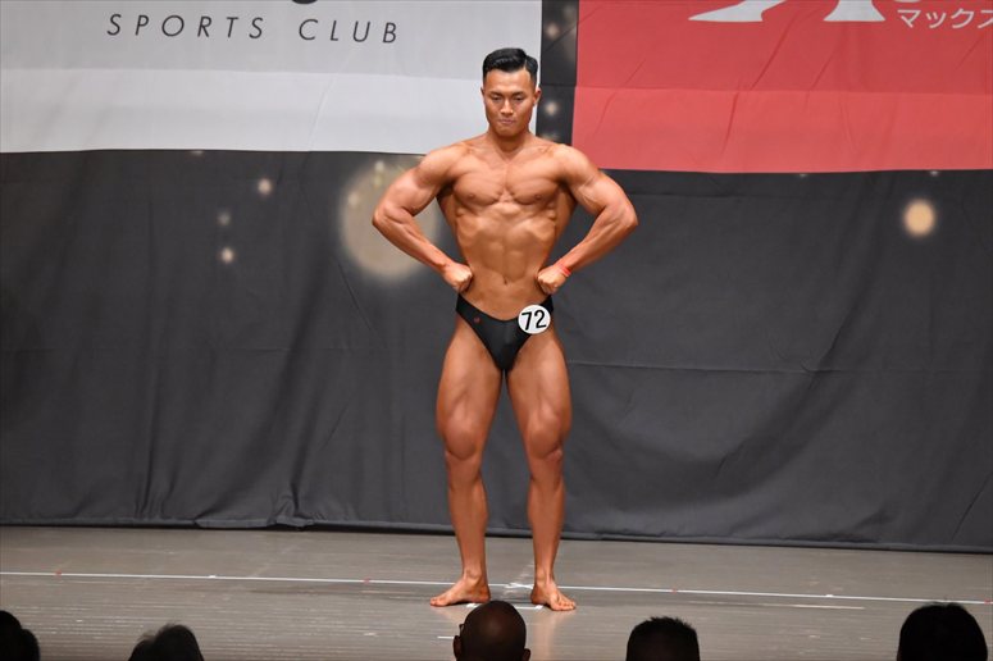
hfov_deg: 10.2
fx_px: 5569
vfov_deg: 6.8
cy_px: 330
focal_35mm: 202
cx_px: 496
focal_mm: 135
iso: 6400
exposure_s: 1/400
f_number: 5.6
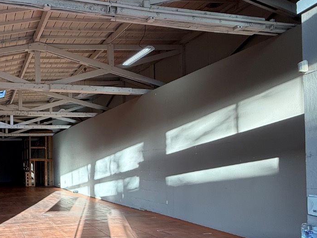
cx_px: 46
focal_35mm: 29
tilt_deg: +0.9
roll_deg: +0.9
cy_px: 161
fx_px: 266
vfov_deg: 47.3
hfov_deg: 55.4
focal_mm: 2.22
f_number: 2.2
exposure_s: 1/99
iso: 64
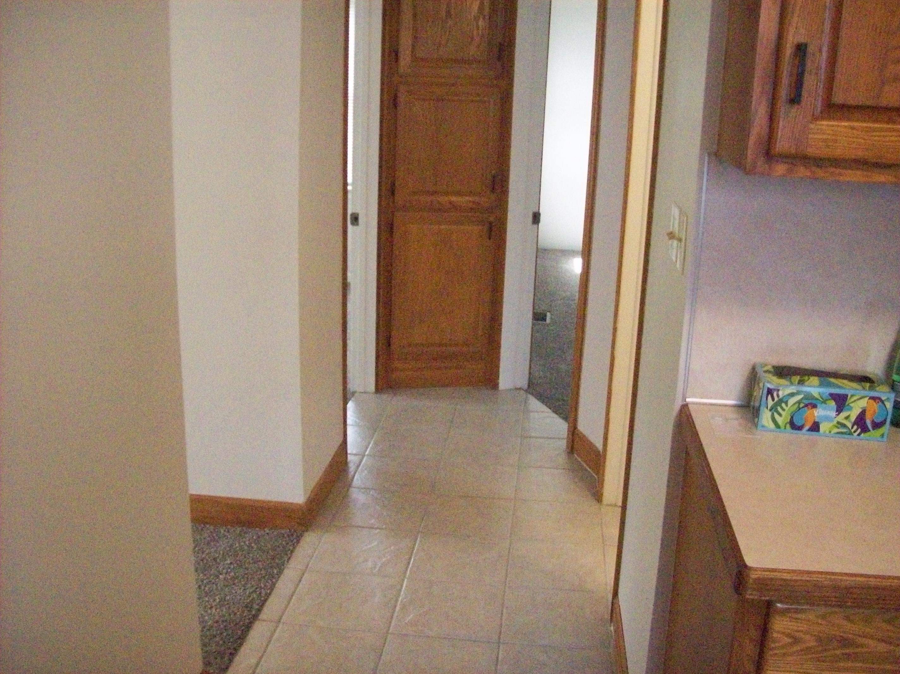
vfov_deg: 39.6
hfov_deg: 51.4
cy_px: 337
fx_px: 936
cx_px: 450
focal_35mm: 36
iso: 800
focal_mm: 6
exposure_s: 1/128
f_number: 2.7
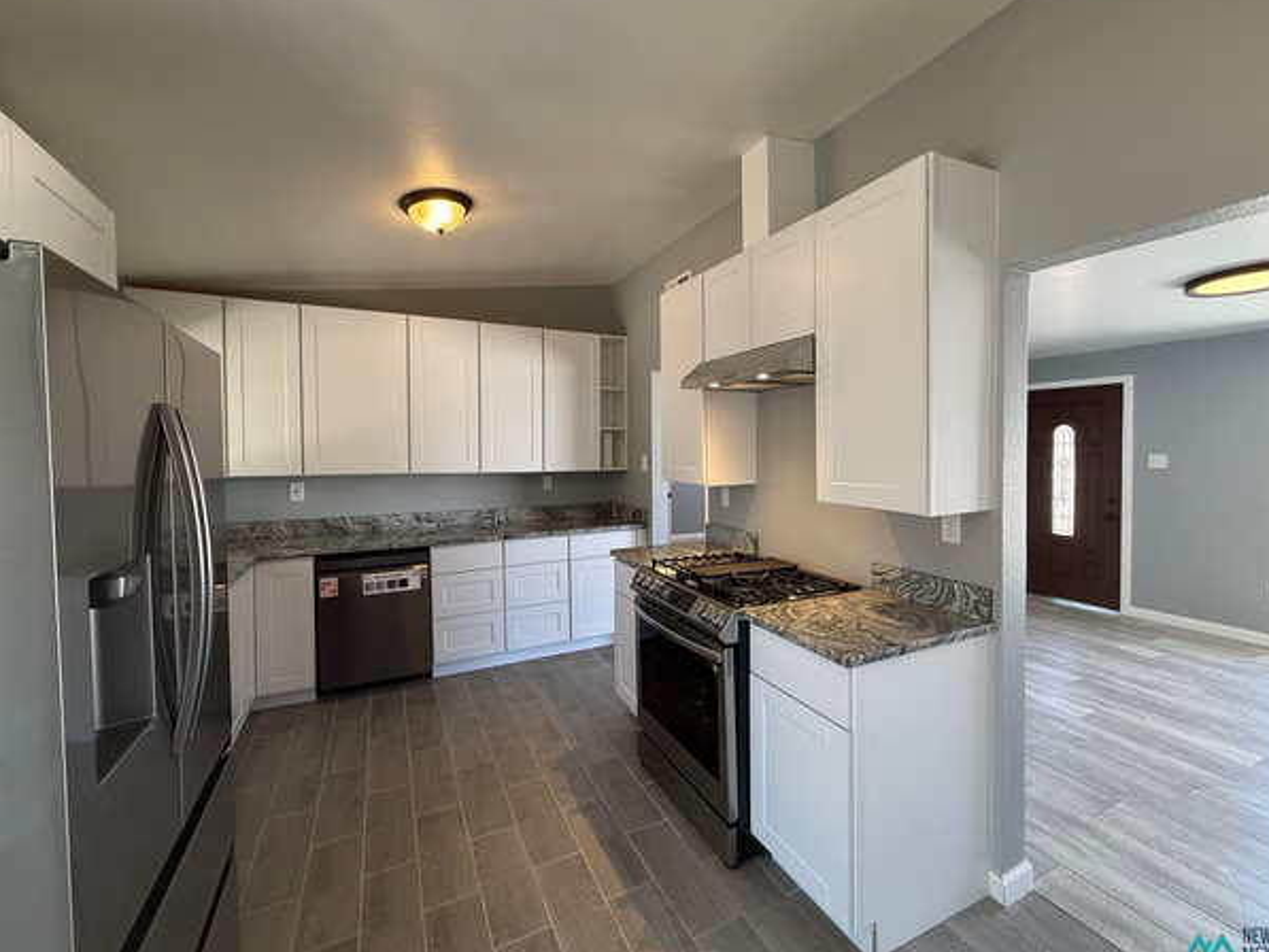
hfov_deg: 98.2
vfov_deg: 81.7
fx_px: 550
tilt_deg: -1.1
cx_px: 644
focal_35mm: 15
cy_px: 461
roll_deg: +0.9
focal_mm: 2.22
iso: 160
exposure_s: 1/120
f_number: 2.2
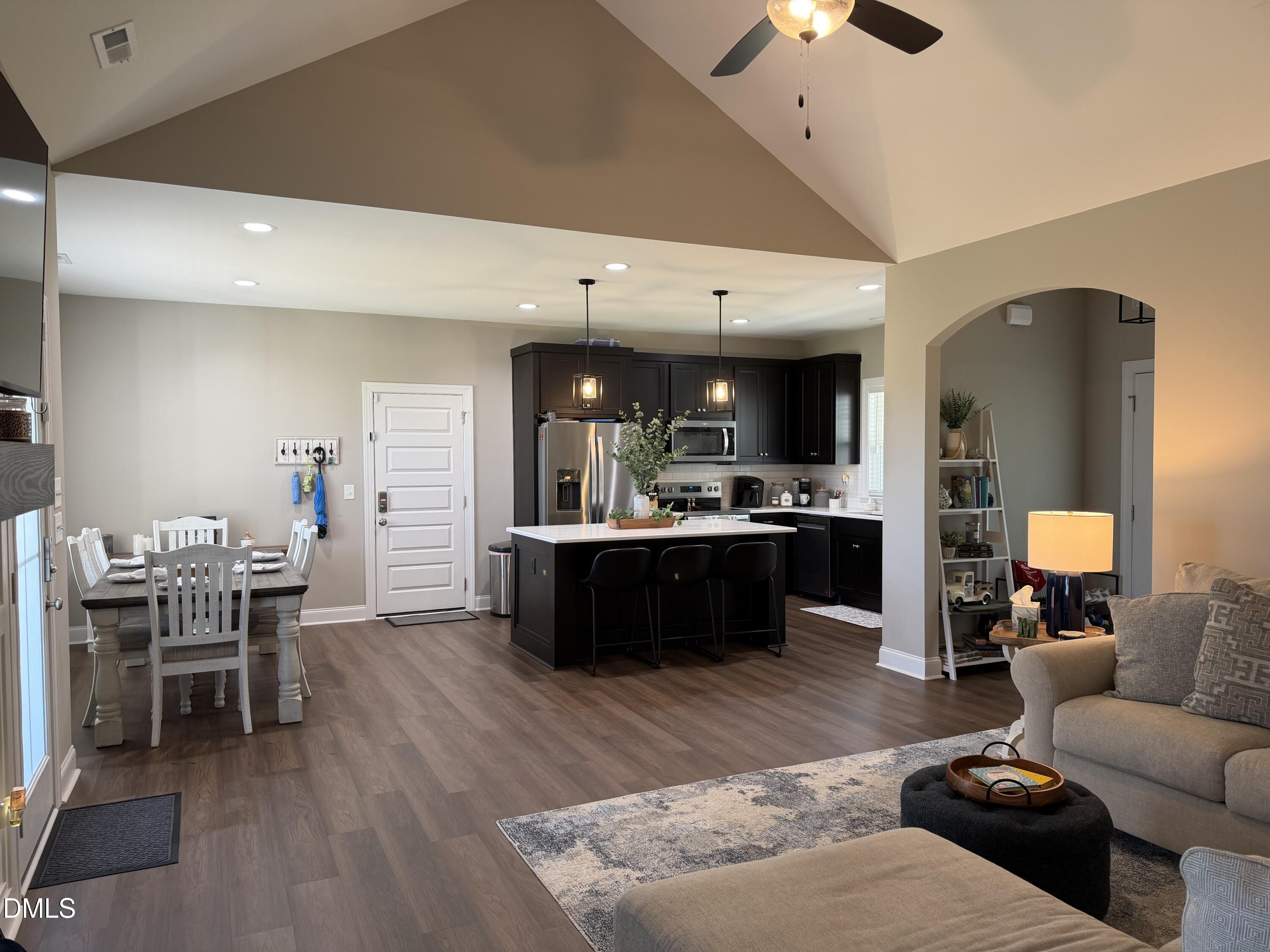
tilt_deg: -2.4
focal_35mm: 24
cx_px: 635
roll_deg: +0.1
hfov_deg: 71.6
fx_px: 881
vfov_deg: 56.8
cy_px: 476
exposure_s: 1/60
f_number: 1.78
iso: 125
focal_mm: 6.76
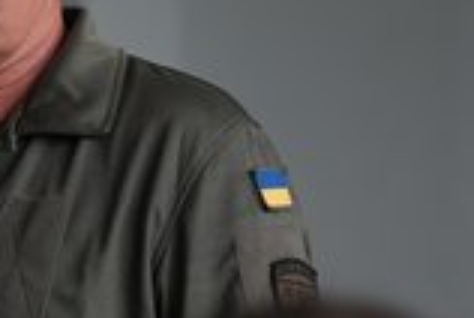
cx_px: 99
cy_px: 52
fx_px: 3496
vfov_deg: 5.2
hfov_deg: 7.7
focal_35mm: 265
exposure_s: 1/125
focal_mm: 70
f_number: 2.8
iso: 800
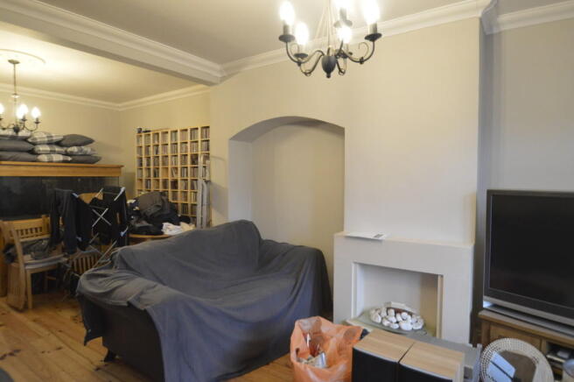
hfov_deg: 81.3
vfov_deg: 59.4
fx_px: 334
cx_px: 287
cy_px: 191
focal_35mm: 21
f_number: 3.8
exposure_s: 1/60
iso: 2200
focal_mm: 14
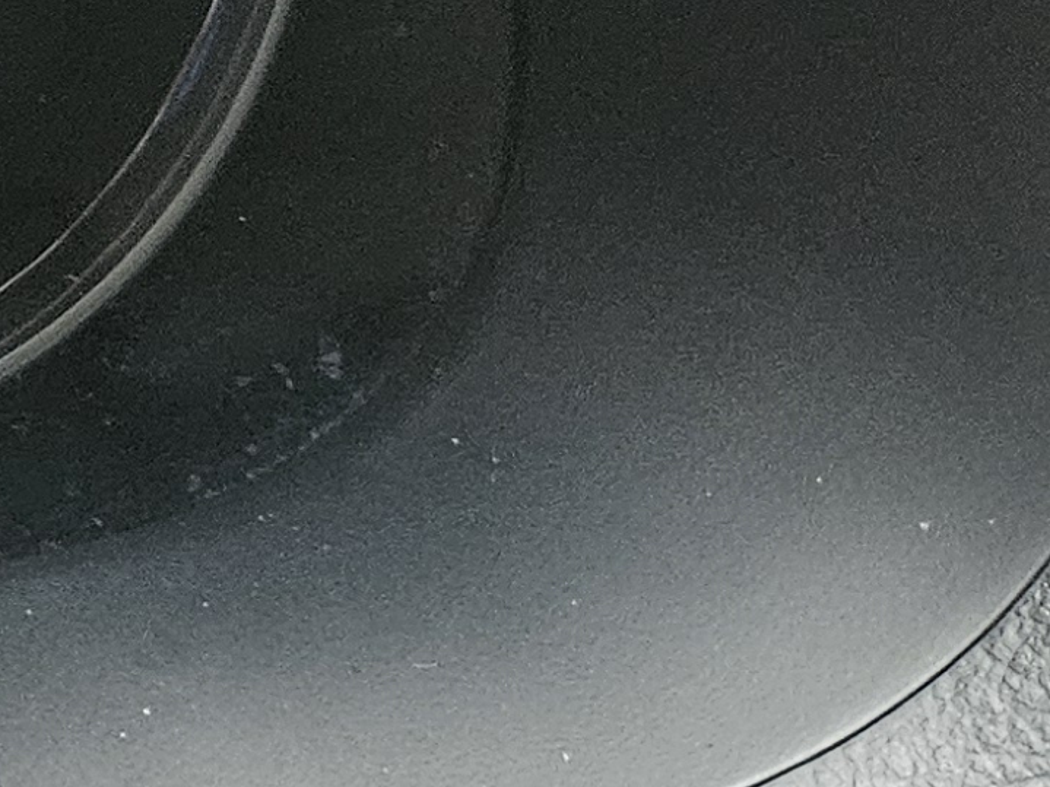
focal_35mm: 128
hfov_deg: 11.8
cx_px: -1628
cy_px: -504
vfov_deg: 11.0
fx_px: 3882
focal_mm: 5.4
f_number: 1.8
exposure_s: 1/40
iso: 640
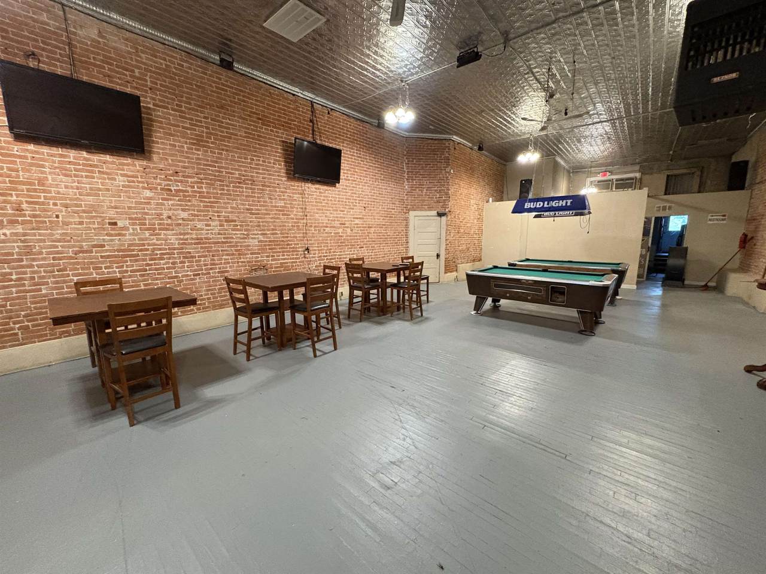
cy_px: 287
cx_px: 383
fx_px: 310
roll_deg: +1.0
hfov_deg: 102.1
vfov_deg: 85.7
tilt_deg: -9.1
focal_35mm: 14
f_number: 2.2
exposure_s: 1/60
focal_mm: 2.22
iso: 800
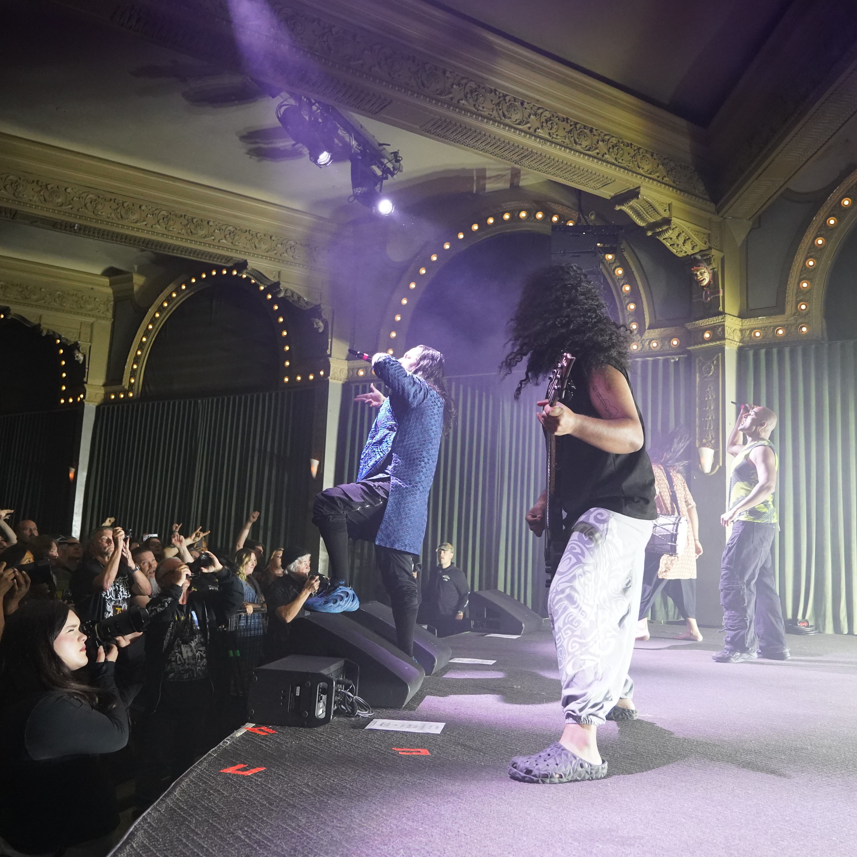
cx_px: 474
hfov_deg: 52.4
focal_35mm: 31
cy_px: 427
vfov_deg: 52.5
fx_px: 868
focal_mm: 24
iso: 6400
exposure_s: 1/160
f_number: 4
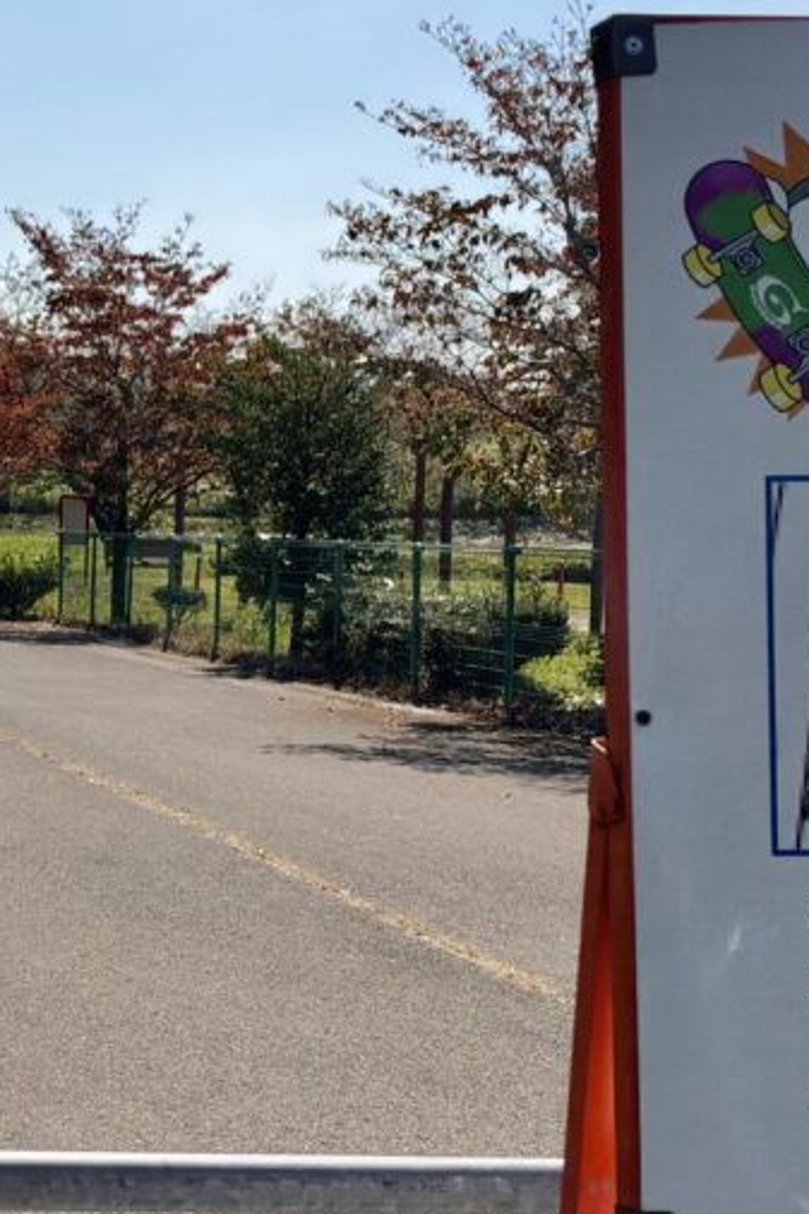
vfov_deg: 25.7
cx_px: -271
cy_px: 614
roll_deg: -0.7
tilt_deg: -2.8
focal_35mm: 79
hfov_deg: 16.3
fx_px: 2665
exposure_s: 1/7874
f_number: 1.8
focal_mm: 6.93
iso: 80
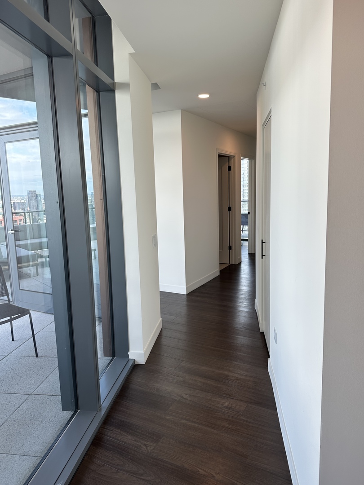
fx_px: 336
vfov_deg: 71.6
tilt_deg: -6.8
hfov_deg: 56.8
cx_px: 182
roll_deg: +1.9
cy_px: 242
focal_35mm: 24
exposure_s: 1/123
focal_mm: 6.86
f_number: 1.78
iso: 50
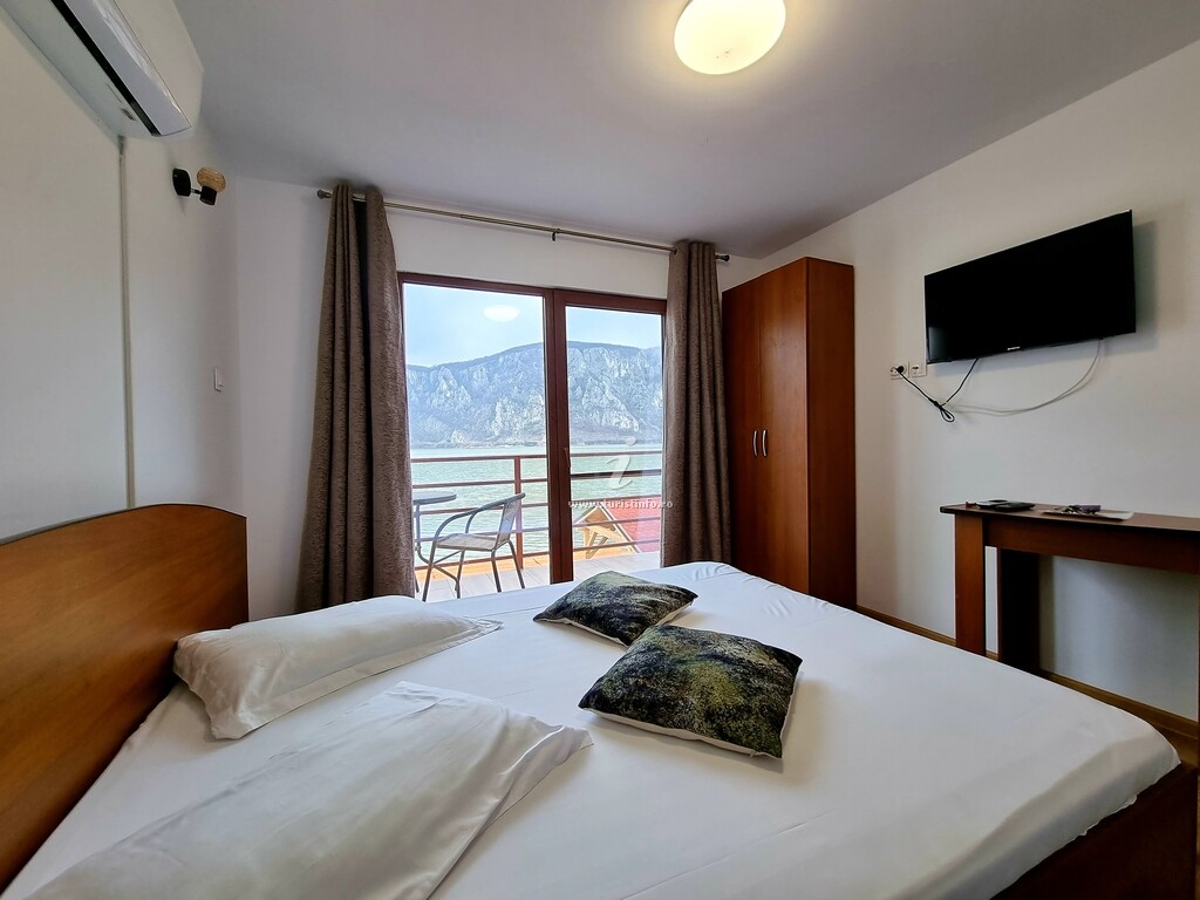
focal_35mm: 13
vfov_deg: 89.9
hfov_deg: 106.2
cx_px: 600
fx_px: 451
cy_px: 450
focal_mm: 2.2
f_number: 2.2
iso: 80
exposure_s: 1/100
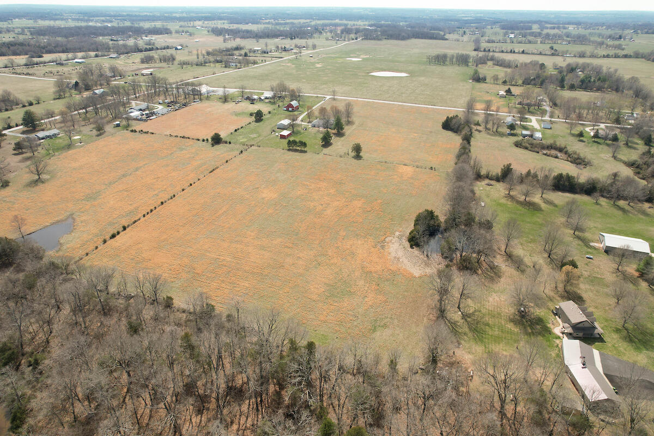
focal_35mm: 22
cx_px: 327
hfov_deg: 78.6
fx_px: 400
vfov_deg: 57.2
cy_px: 218
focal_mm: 8.38
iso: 140
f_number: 2.8
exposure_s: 1/1500
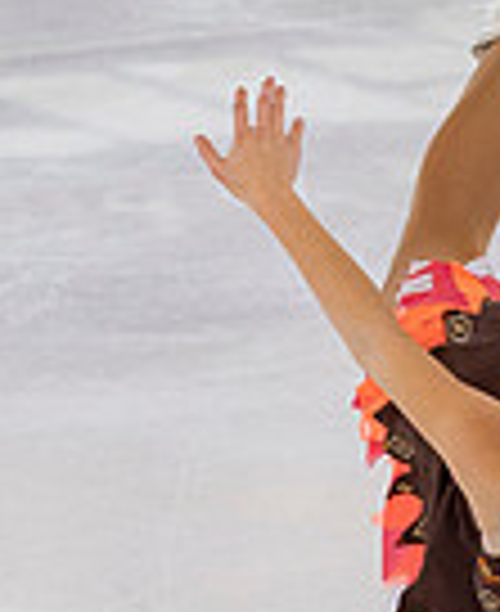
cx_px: 624
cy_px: 806
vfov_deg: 3.4
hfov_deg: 2.7
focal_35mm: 571
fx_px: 10435
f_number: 4
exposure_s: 1/320
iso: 640
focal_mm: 70
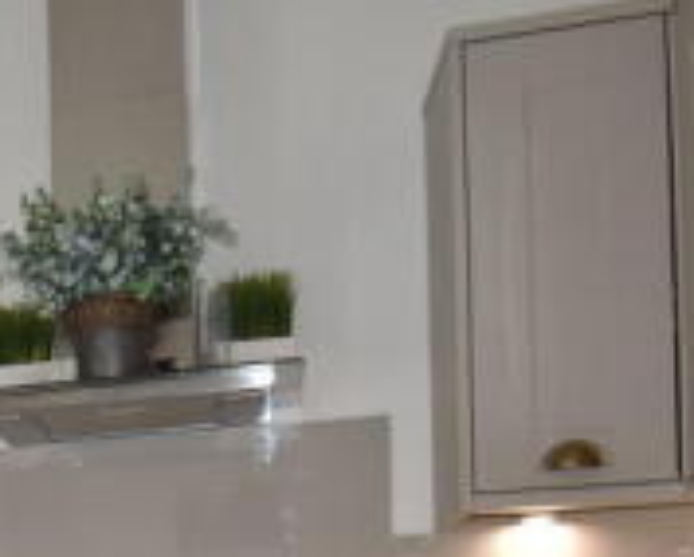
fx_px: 1393
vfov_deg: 20.8
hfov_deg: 23.4
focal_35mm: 68
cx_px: -296
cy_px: 700
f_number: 4.8
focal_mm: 13
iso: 640
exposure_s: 1/100
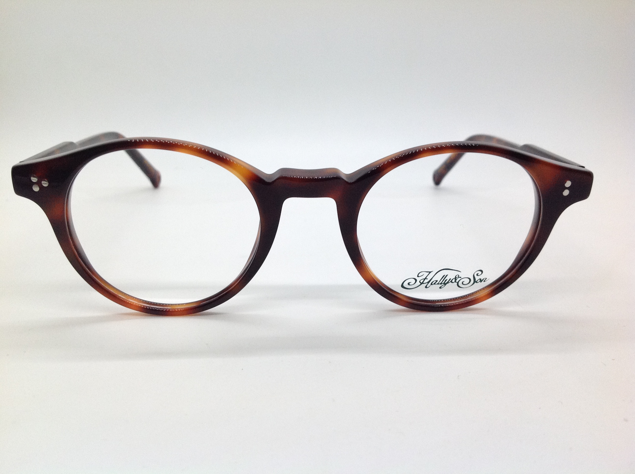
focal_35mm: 35
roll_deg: -1.4
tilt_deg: -19.7
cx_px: 318
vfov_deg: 40.6
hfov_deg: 52.7
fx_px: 641
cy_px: 237
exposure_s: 1/120
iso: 100
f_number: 2.4
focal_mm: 4.28
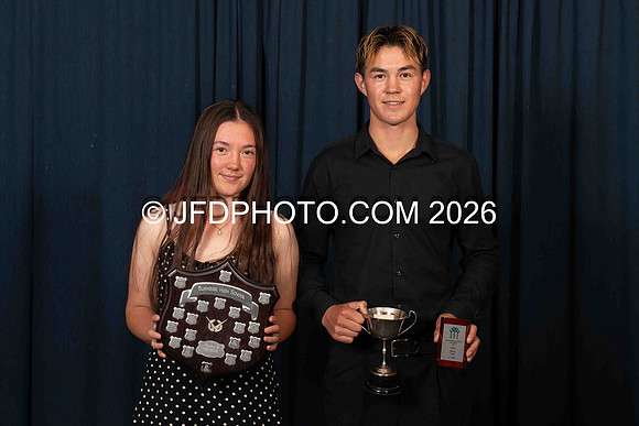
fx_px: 1632
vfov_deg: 14.9
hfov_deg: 22.1
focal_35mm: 92
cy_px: 184
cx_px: 328
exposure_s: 1/250
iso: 125
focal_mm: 70
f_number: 5.6
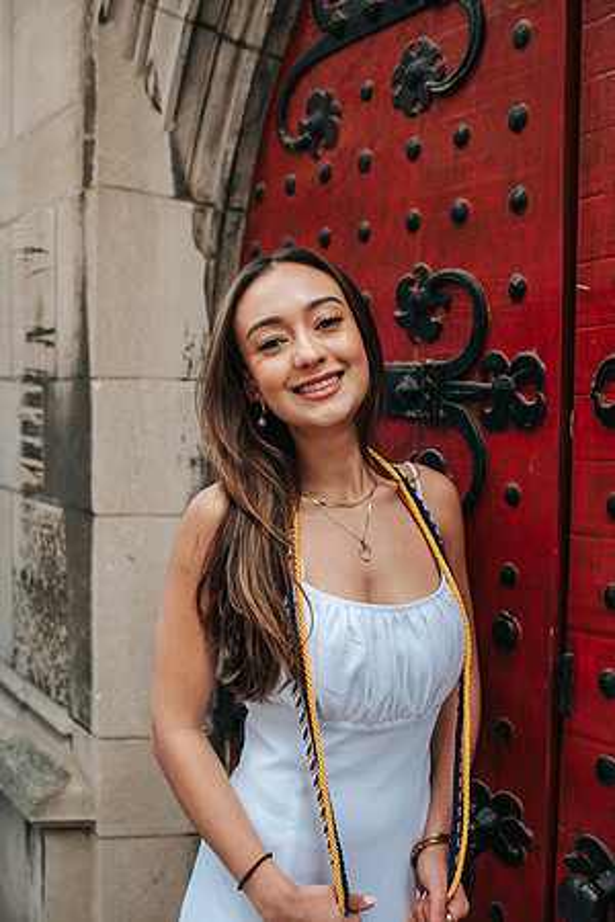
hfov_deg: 37.9
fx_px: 897
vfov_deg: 54.4
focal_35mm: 35
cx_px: 308
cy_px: 461
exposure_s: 1/320
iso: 560
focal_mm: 35
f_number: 3.5
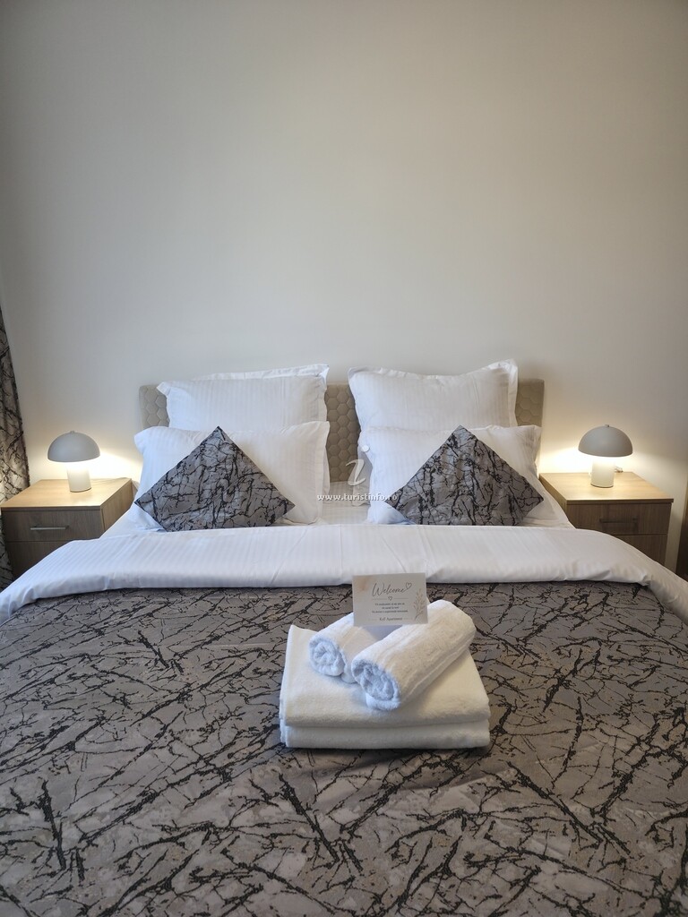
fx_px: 610
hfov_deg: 58.9
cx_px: 344
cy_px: 458
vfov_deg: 73.9
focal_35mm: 23
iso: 100
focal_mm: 6.3
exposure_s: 1/100
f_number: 1.7
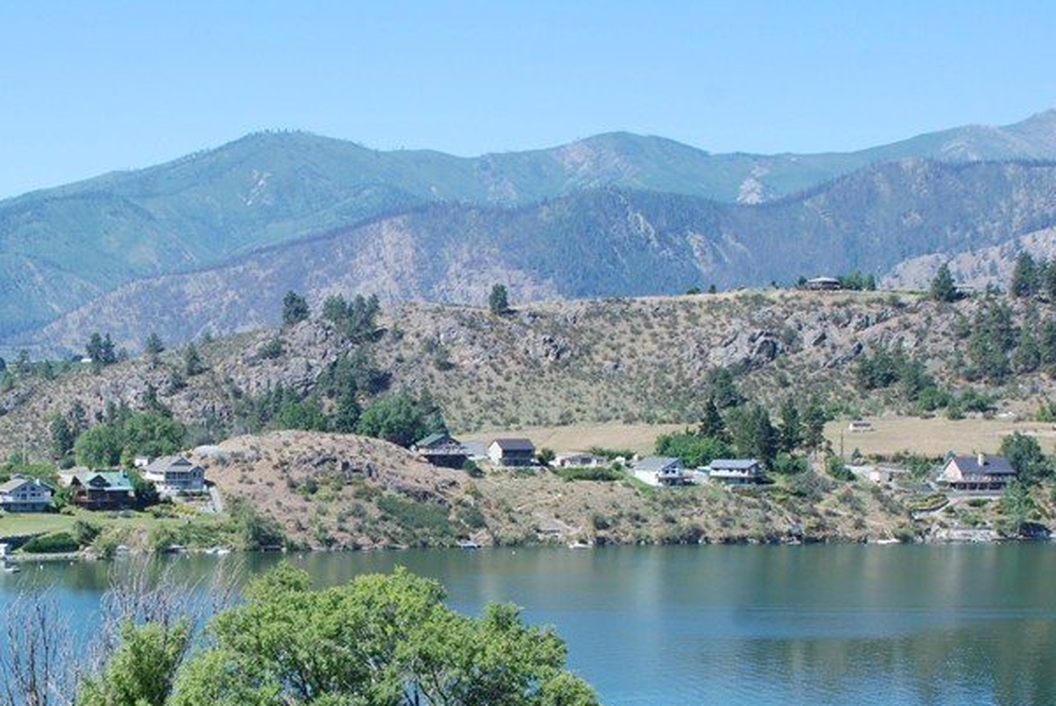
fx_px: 2463
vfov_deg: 16.1
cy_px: 606
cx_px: 263
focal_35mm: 84
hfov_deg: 23.9
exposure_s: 1/160
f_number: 6.3
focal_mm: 31
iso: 200
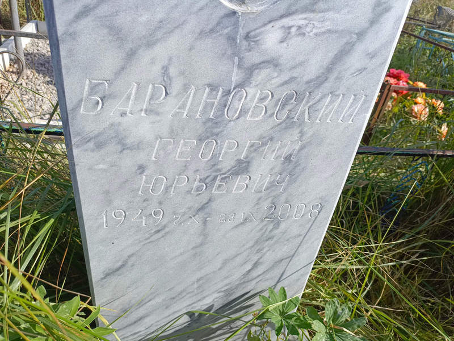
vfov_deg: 54.9
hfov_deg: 69.4
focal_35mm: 25
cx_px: 227
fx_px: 328
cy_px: 170
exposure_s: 1/658
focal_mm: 4.76
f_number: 1.69
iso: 108
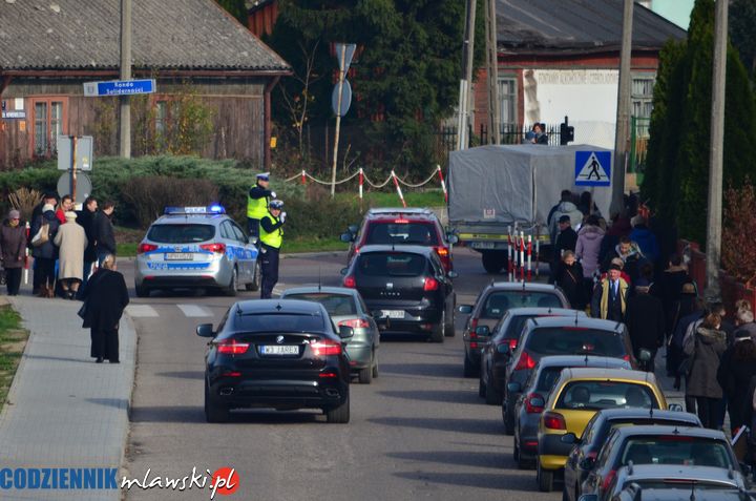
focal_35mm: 450
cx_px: 378
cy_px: 250
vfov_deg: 3.0
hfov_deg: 4.6
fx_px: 9431
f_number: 5.6
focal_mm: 300
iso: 400
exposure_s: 1/2500
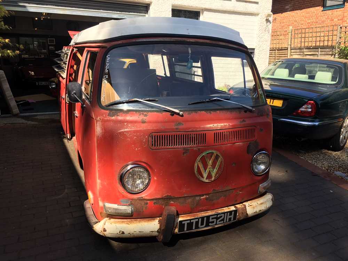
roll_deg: -2.0
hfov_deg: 61.7
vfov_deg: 48.2
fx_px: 292
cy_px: 130
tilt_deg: -11.8
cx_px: 174
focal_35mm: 29
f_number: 2.2
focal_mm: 4.15
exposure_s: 1/565
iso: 25
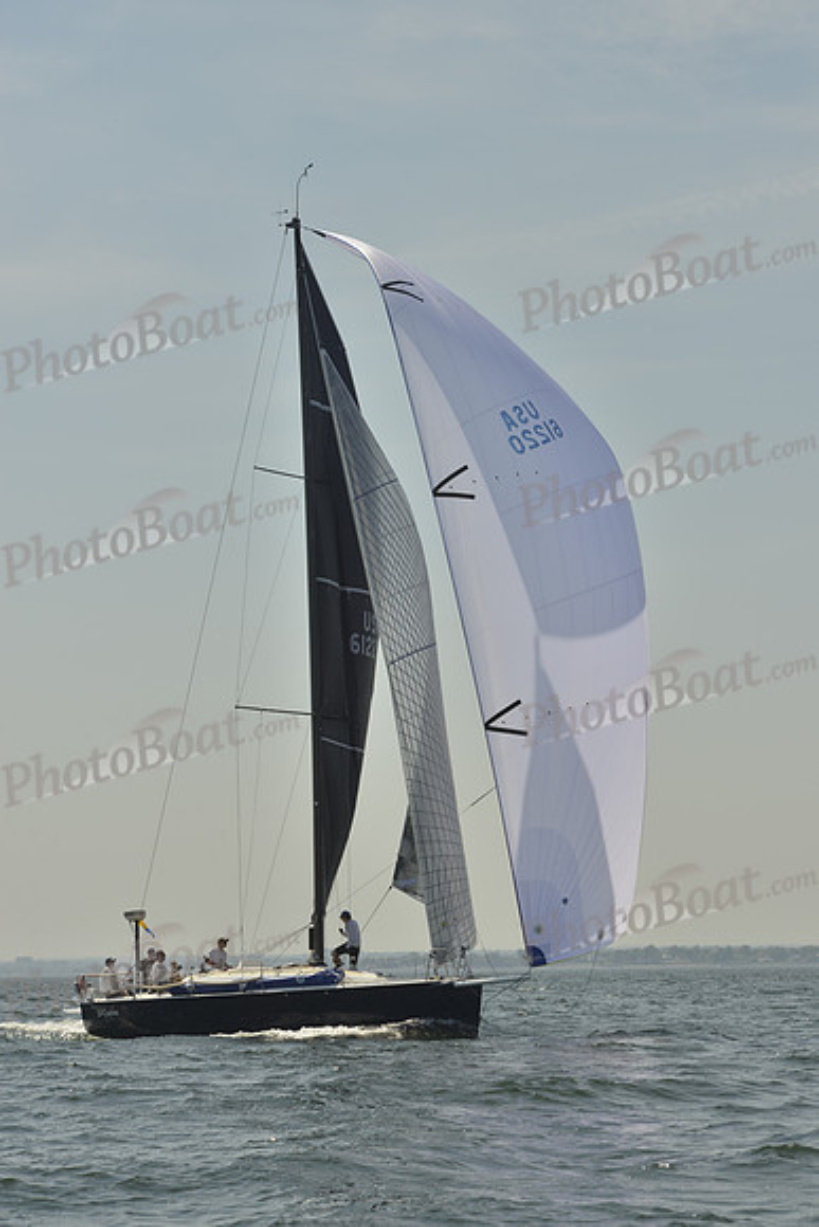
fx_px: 3137
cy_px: 614
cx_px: 410
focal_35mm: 92
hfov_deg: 14.9
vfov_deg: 22.1
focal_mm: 92
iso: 200
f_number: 9
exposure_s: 1/1250
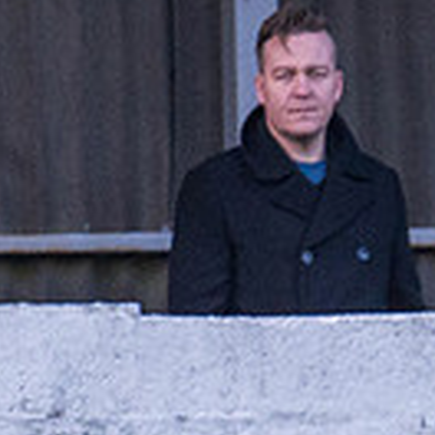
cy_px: 751
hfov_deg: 0.8
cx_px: 1155
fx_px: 29672
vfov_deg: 0.8
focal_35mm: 2087
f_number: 2.8
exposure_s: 1/1600
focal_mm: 200
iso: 800
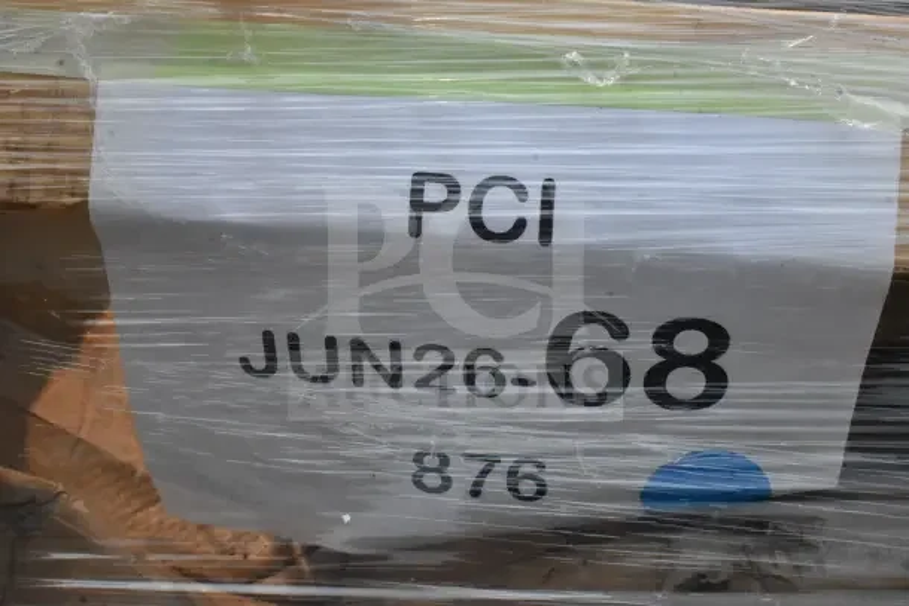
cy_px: 303
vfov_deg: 26.5
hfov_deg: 38.9
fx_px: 1288
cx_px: 454
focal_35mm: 51
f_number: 25
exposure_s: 1/2500
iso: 6400
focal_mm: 34
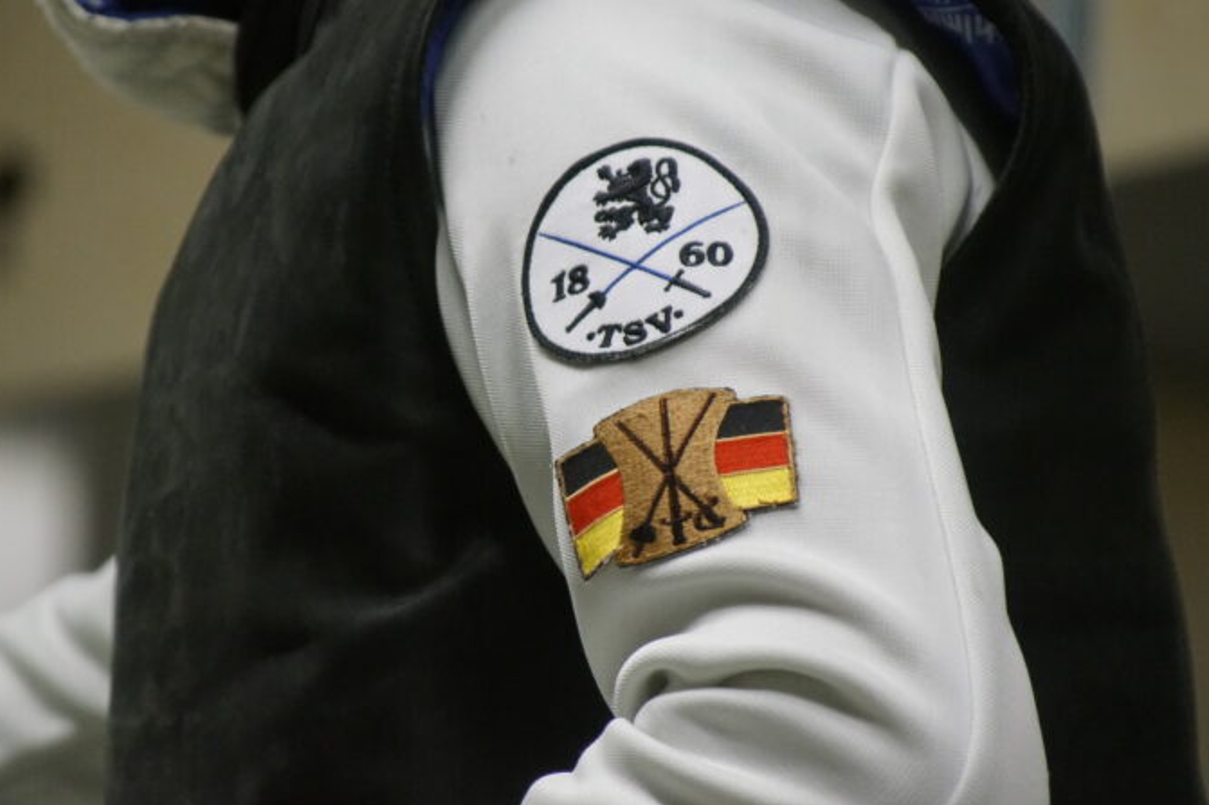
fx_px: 15679
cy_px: 403
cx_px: 586
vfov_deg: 2.9
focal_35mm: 467
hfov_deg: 4.4
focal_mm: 300
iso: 3200
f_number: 6.3
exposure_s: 1/125
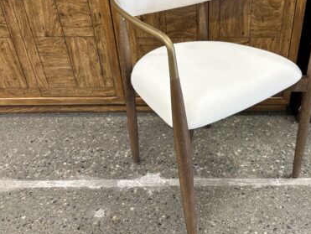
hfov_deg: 51.6
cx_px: 209
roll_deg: -0.6
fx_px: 315
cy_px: 106
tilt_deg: -31.7
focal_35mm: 35
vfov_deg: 40.7
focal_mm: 5.96
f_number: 1.6
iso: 200
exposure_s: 1/60
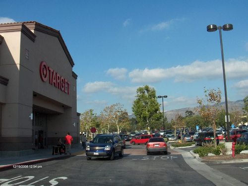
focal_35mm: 39
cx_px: 124
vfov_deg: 36.8
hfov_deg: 47.9
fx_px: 279
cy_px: 93
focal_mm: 8
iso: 100
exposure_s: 1/662
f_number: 4.8
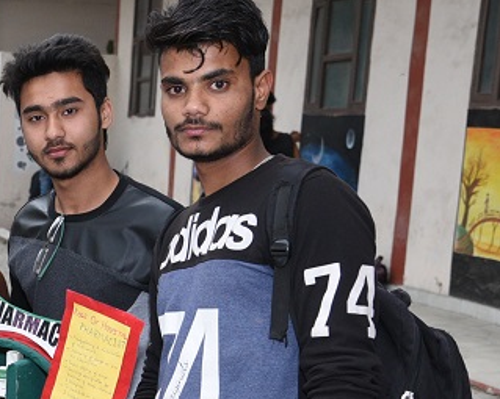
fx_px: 1568
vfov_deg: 14.4
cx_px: -165
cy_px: 363
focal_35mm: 106
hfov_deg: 17.0
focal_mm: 40
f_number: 5.6
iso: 1600
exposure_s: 1/125
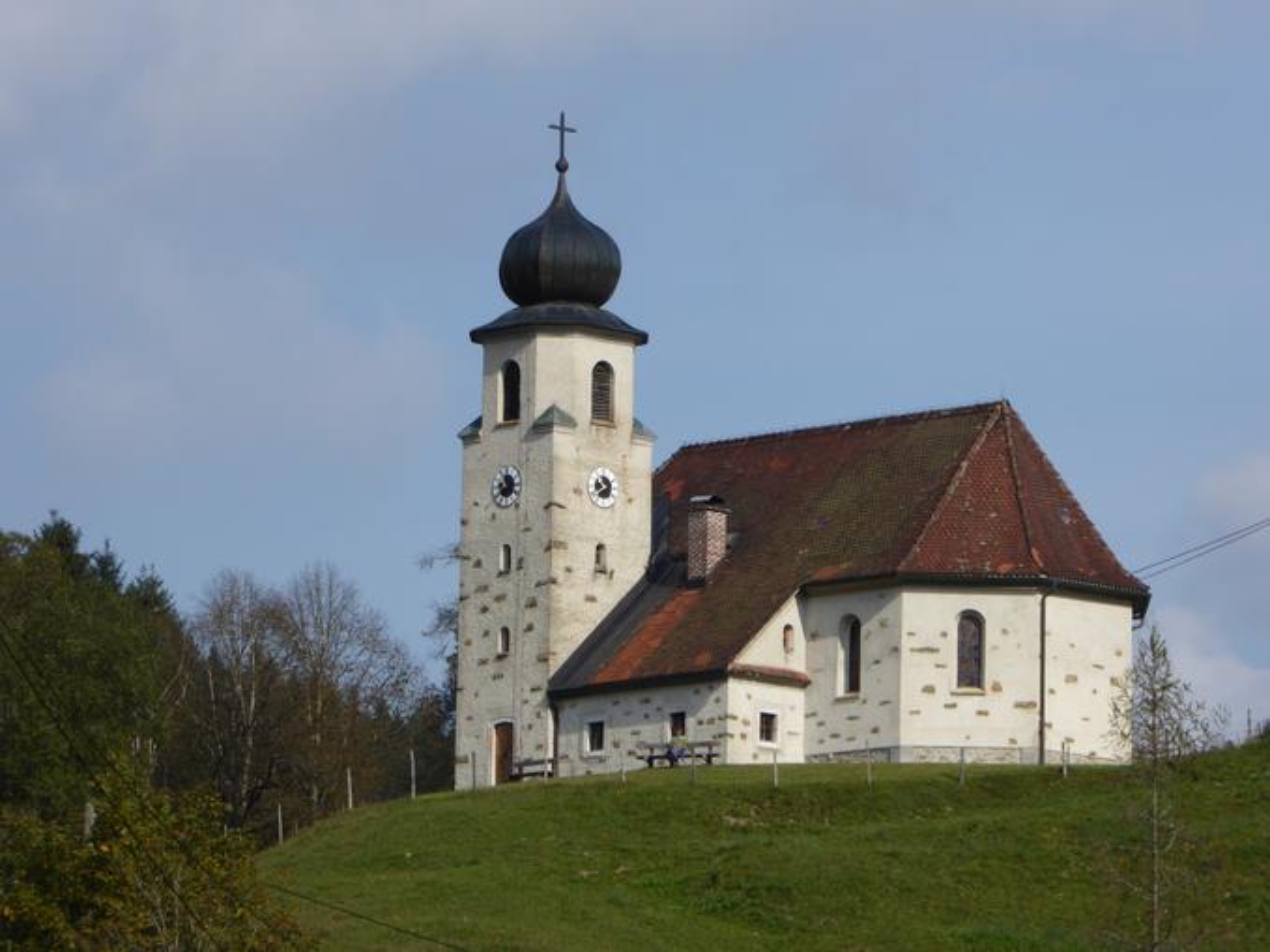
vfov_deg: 5.3
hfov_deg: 7.0
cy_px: 476
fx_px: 10344
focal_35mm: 282
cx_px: 635
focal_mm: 50.5
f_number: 5.7
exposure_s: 1/500
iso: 100
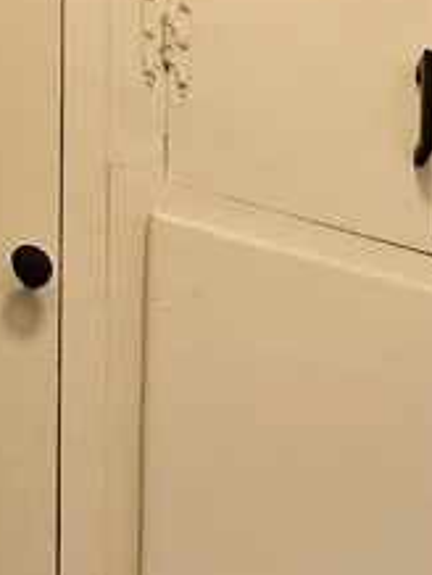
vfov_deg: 23.2
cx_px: 551
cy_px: 931
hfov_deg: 21.8
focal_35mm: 61
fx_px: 1013
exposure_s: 1/60
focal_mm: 2.2
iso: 160
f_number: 2.2
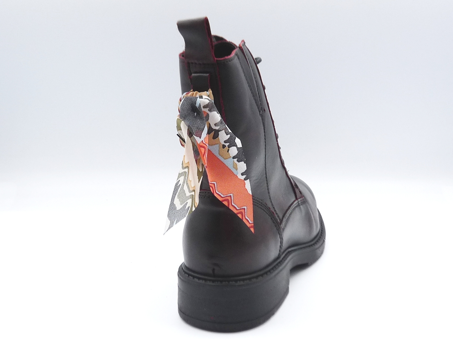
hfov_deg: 38.2
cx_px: 226
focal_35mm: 50
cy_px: 170
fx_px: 654
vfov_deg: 29.1
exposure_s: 1/160
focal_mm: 4.9
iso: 100
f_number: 4
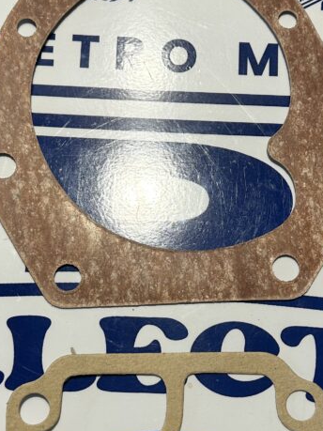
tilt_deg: -78.1
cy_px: 244
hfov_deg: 25.2
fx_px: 722
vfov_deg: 33.2
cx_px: 156
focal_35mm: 58
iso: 40
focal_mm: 5.7
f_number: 1.5
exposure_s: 1/290
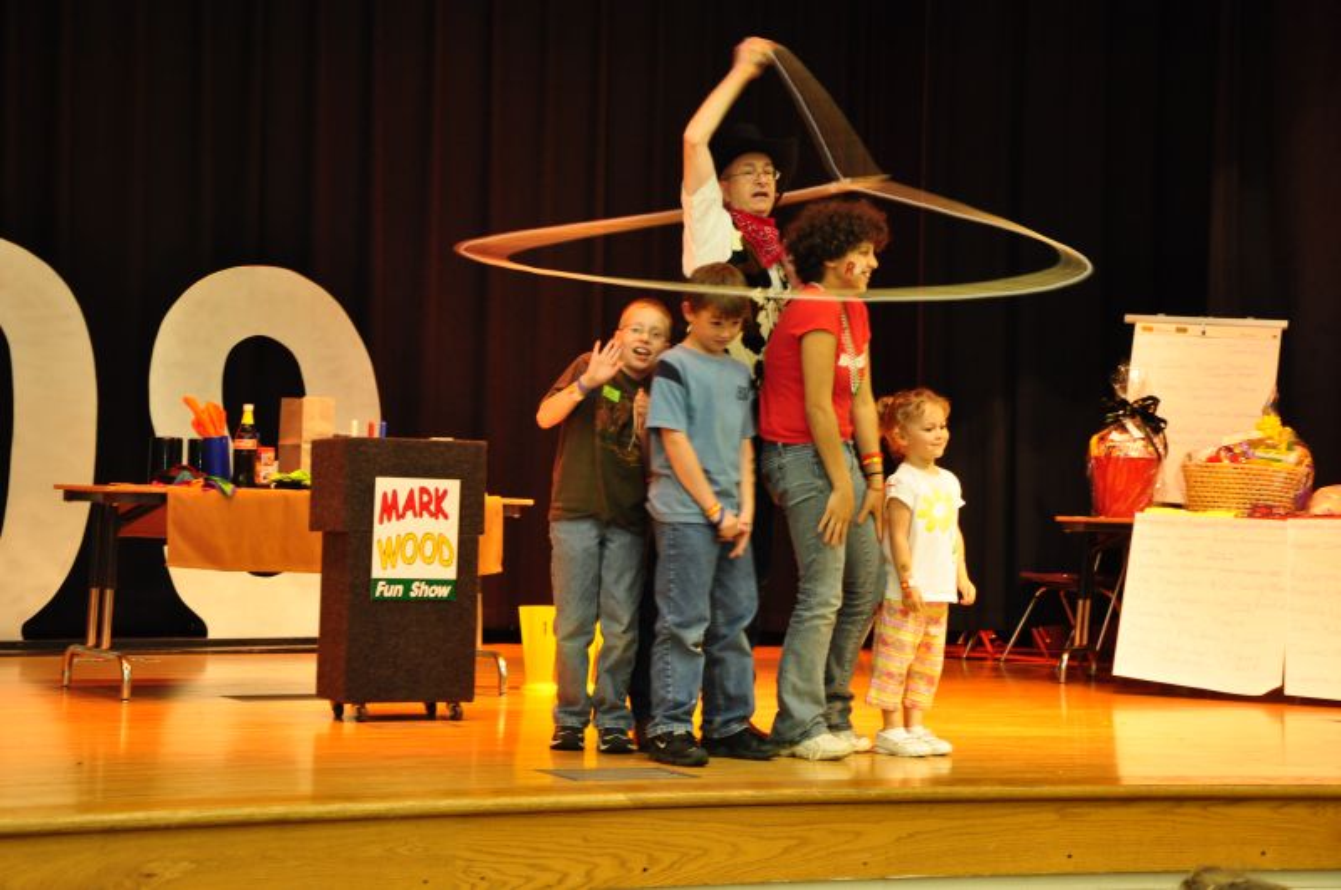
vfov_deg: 20.1
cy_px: 445
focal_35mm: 68
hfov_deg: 29.9
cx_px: 670
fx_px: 2511
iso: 1000
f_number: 4.8
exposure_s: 1/30
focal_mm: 45
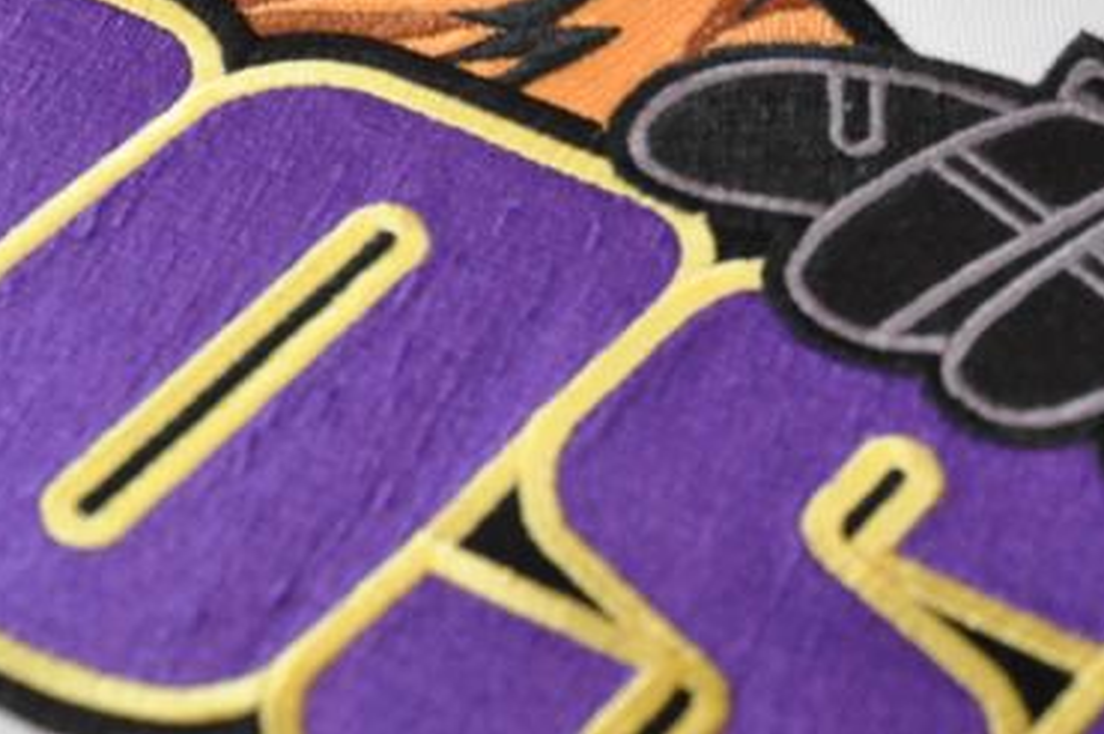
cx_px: 555
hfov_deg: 18.9
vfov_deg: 12.4
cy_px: -158
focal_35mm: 108
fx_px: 3309
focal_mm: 26
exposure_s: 1/80
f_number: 4.5
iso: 1000
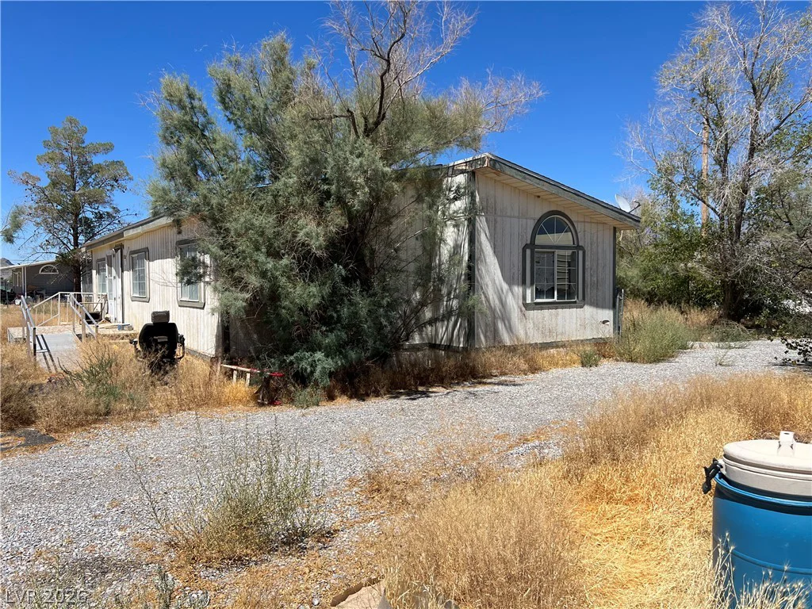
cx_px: 406
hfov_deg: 67.3
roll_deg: +0.1
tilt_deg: -2.8
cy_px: 304
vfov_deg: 53.1
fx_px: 610
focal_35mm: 26
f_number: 1.5
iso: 50
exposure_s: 1/5587
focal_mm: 5.7
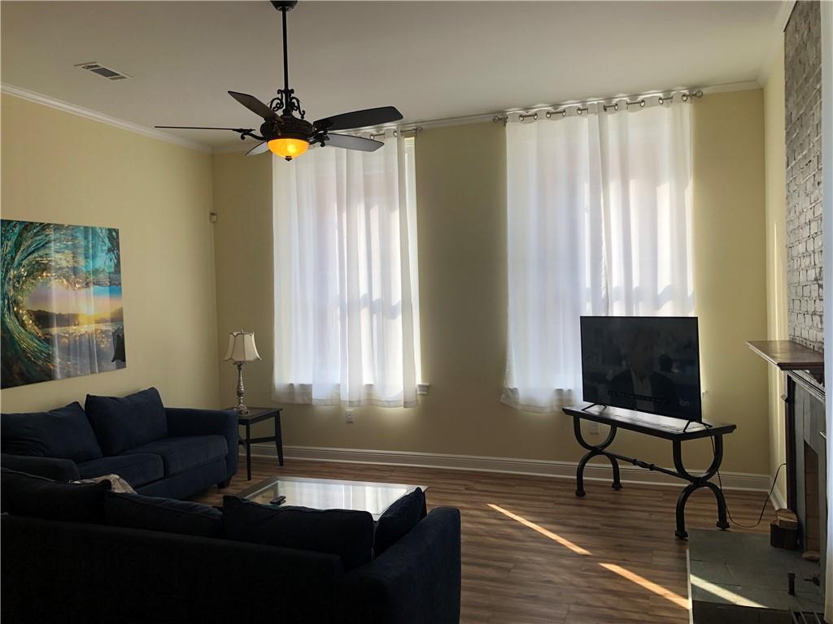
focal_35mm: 28
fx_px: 674
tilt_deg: -3.2
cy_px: 312
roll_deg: +1.8
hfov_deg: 63.4
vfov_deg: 49.7
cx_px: 416
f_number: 1.8
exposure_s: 1/124
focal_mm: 3.99
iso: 20
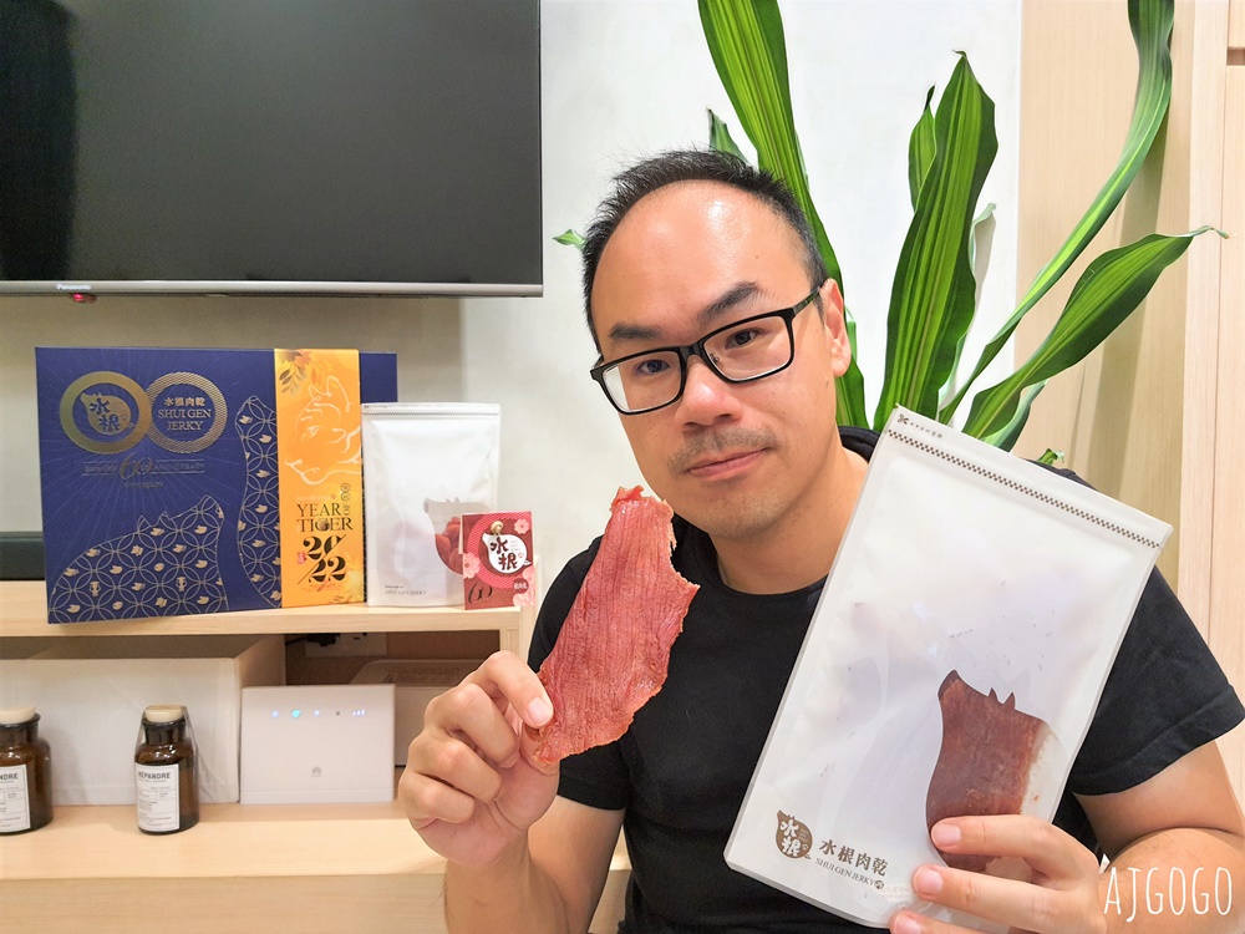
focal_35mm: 26
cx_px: 622
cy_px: 467
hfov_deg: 67.3
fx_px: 935
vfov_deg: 53.1
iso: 320
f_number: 1.7
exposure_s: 1/40
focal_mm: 4.32
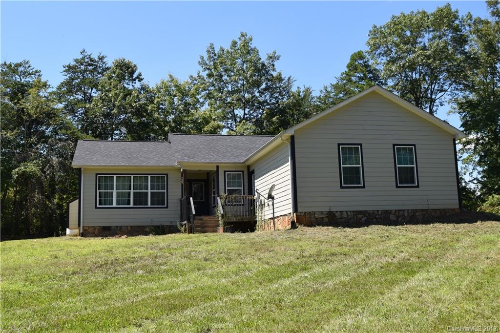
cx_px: 250
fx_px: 500
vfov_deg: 36.8
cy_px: 166
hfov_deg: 53.1
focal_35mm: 36
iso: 200
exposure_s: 1/320
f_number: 9
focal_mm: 24
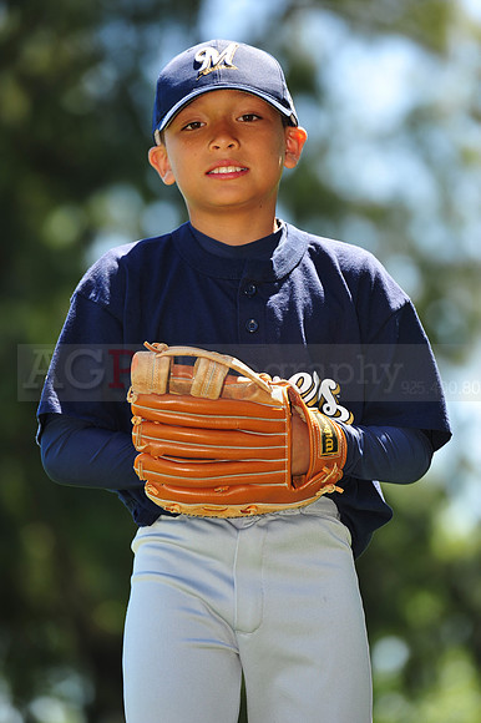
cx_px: 240
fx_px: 4013
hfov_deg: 6.9
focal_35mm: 200
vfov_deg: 10.3
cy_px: 362
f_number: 4
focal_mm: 200
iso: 200
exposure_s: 1/400
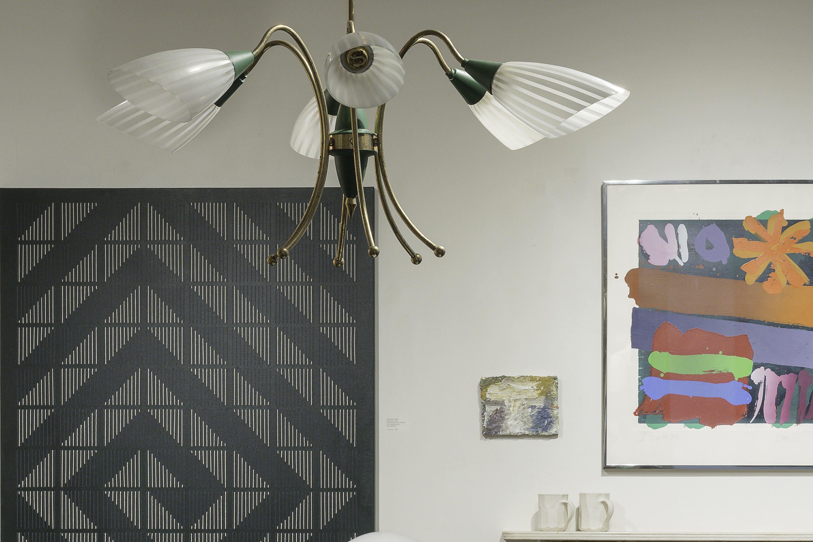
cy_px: 526
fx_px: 2371
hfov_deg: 19.5
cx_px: 449
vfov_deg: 12.9
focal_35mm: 105
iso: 250
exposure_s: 1/2.5
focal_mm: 39
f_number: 14
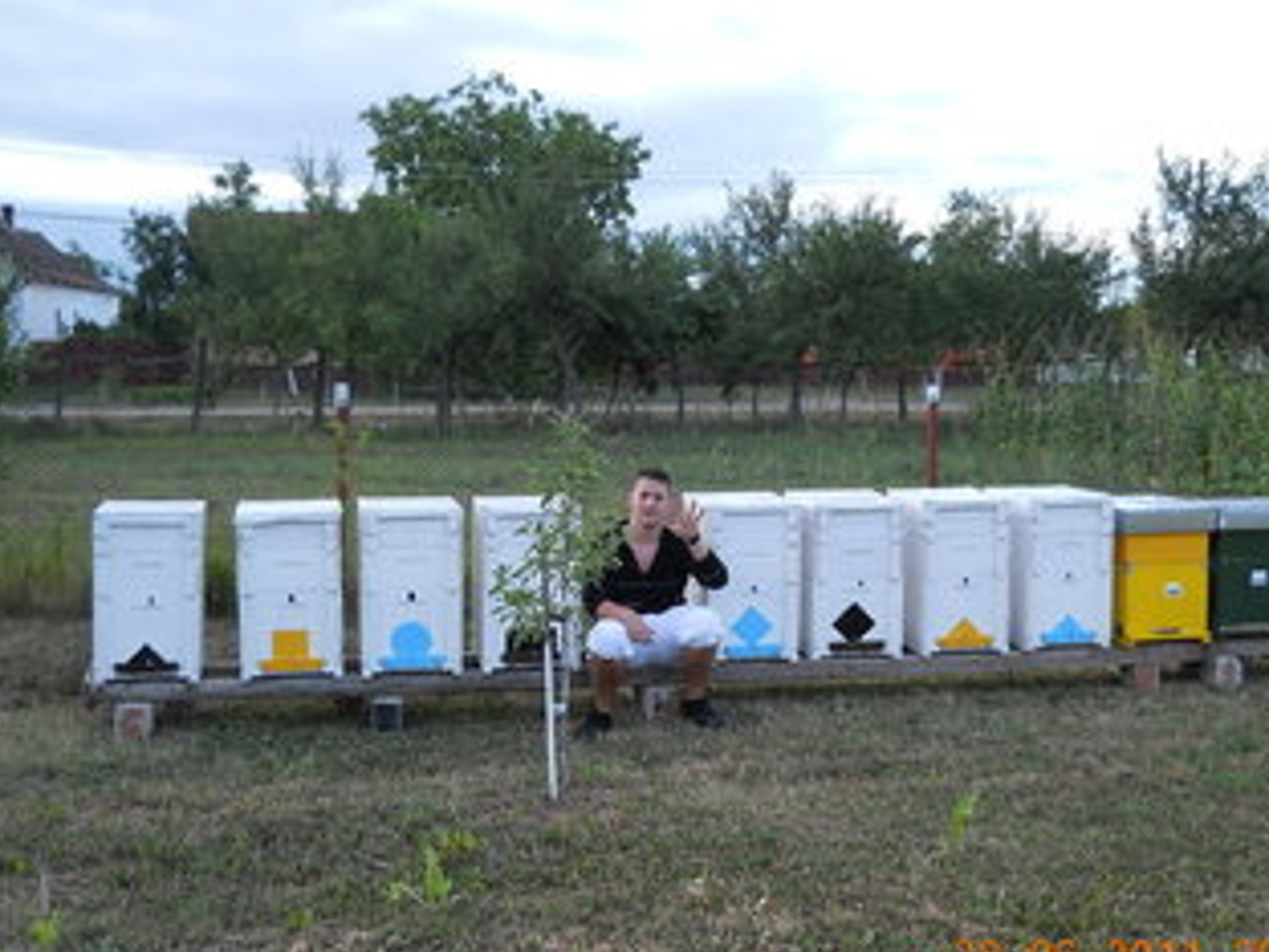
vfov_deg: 31.5
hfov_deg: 41.2
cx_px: 708
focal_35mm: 46
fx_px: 1686
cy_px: 527
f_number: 3.1
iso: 125
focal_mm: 6.72
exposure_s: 1/30
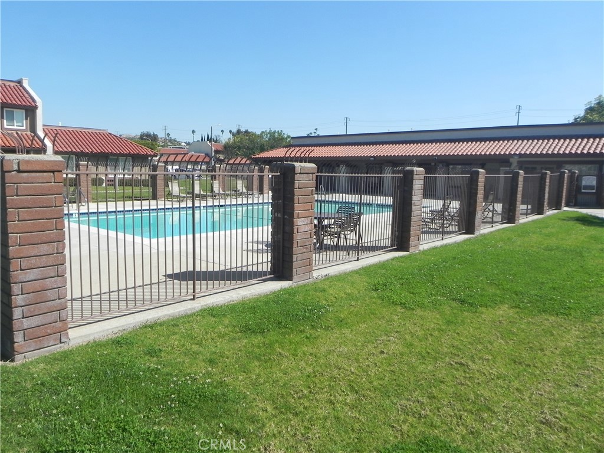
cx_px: 302
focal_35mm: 26
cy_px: 226
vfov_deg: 53.1
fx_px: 454
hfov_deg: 67.3
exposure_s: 1/409
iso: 160
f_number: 7.1
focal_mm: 4.6
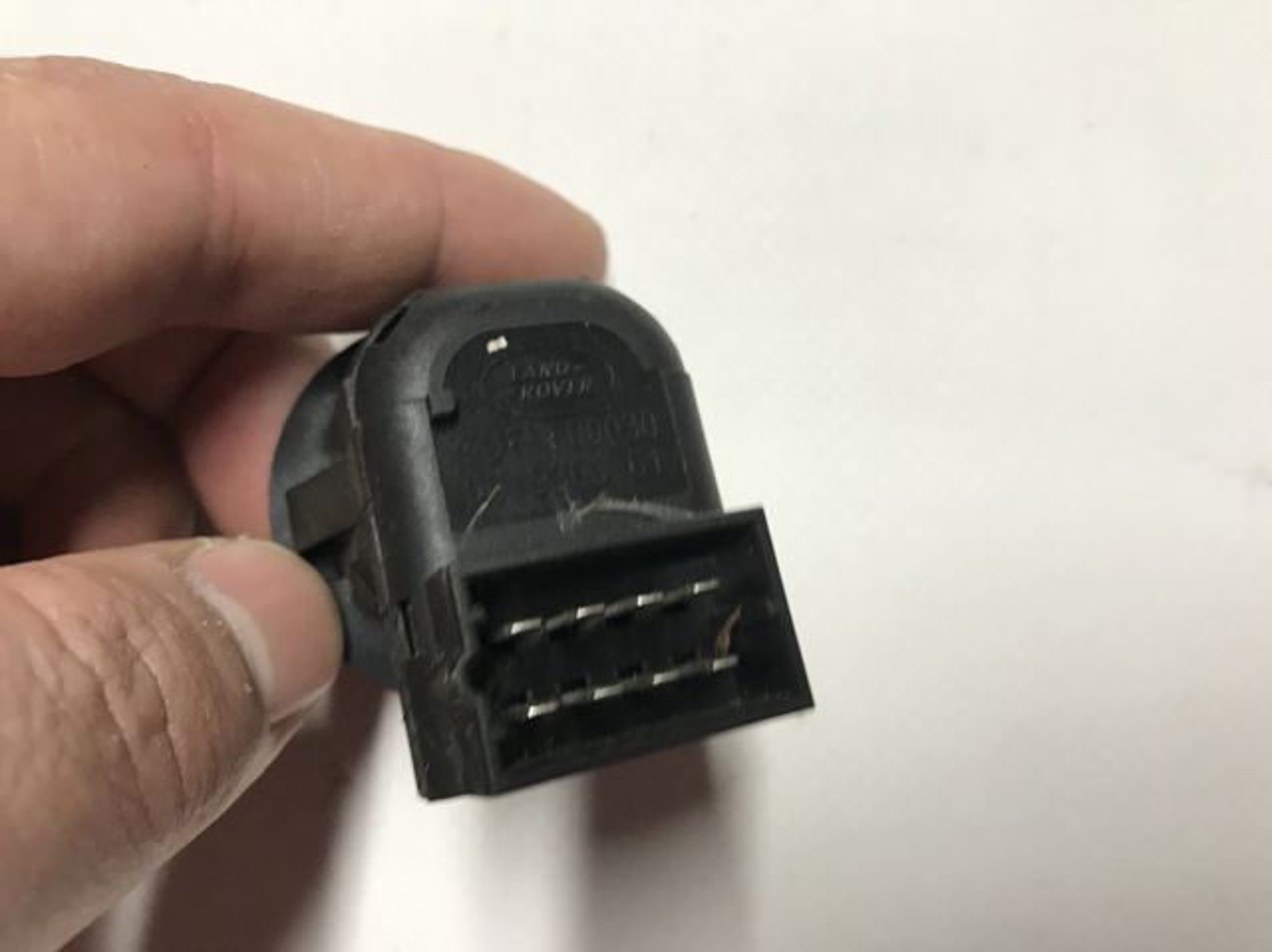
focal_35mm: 28
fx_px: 1028
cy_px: 476
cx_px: 636
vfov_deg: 49.7
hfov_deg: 63.5
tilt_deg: -82.5
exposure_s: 1/33
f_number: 1.8
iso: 32
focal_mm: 3.99
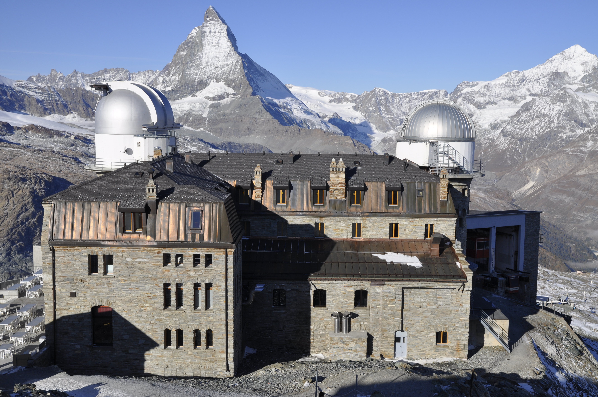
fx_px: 722
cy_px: 198
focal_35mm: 44
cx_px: 299
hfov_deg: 45.0
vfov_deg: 30.8
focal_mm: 29
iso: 200
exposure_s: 1/400
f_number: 10
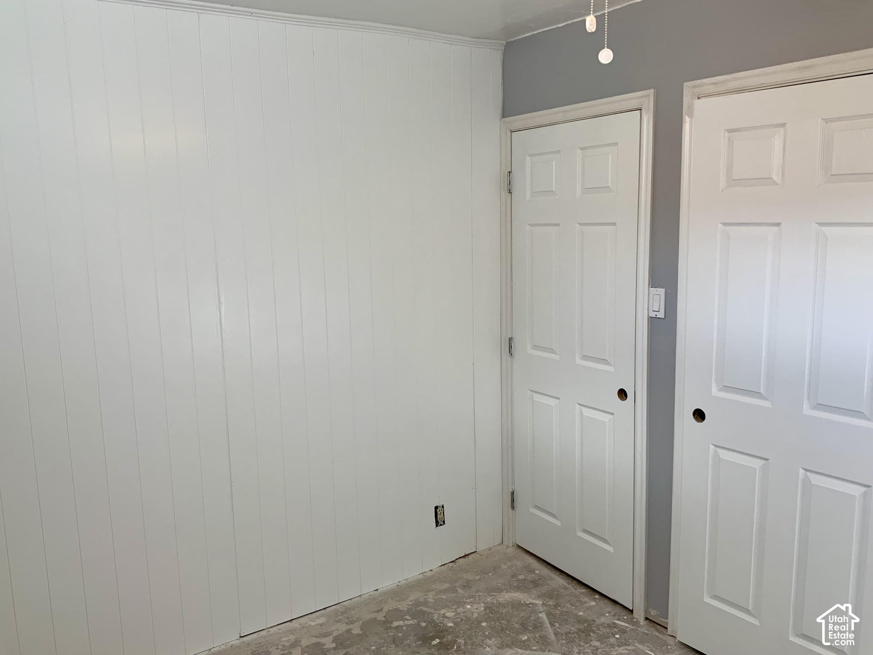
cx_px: 436
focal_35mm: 29
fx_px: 731
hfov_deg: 61.7
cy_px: 328
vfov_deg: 48.2
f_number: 1.8
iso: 25
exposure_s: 1/120
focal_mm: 3
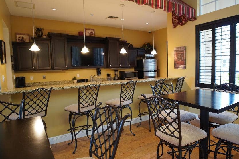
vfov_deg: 55.8
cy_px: 79
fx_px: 151
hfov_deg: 76.1
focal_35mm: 23
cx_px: 142
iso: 160
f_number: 1.8
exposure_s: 1/30
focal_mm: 11
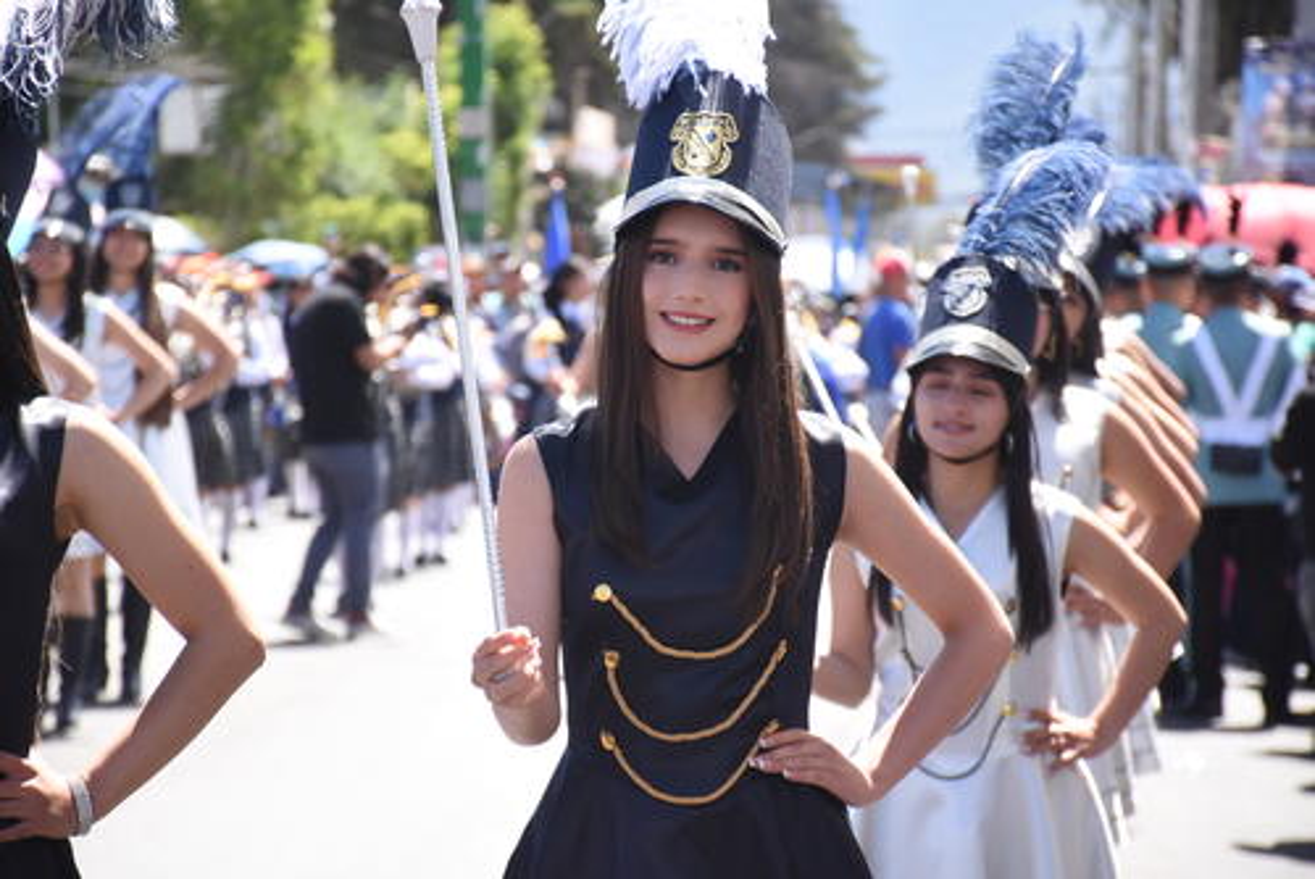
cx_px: 658
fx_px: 6140
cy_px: 440
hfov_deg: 12.2
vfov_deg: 8.2
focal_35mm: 168
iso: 800
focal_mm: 112
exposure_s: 1/1000
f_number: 5.6
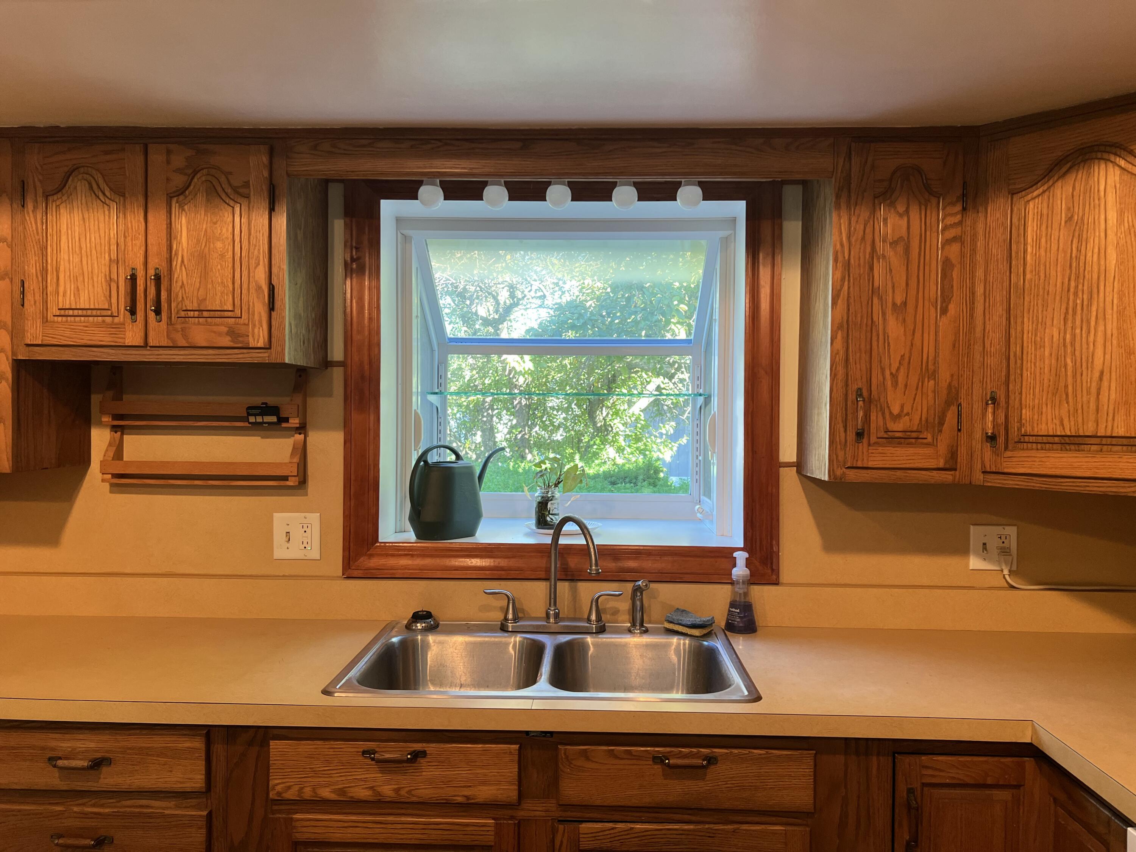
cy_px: 426
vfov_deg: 53.1
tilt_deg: -1.3
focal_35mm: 26
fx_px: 853
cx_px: 568
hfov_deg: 67.3
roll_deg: +0.0
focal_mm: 5.7
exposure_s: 1/60
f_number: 1.5
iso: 80
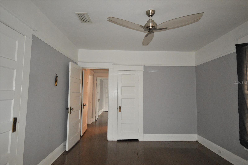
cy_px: 82
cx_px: 124
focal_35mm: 20
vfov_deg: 63.1
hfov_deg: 85.5
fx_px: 134
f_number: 4.5
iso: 3200
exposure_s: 1/60
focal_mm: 13
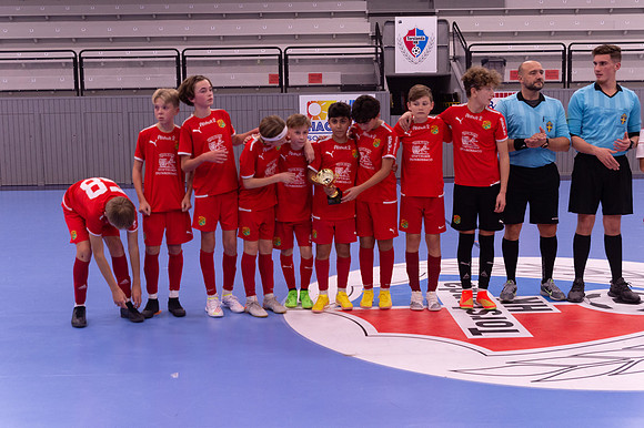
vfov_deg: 27.9
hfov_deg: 40.9
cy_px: 214
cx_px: 322
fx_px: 863
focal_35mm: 48
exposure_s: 1/320
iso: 2500
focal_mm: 48
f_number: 3.2
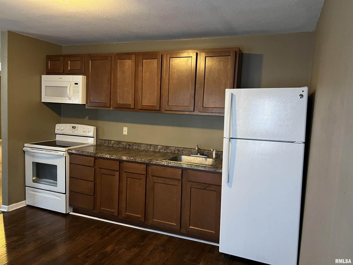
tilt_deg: -6.3
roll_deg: -2.6
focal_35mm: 26
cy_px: 132
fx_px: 265
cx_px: 176
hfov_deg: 67.3
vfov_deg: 53.1
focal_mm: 5.7
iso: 640
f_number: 1.5
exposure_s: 1/40
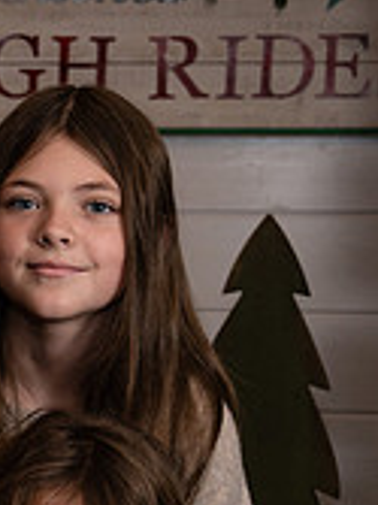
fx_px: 1997
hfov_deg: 10.4
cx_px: -187
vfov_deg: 14.3
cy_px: 437
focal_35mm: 137
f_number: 6.3
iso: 400
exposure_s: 1/250
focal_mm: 41
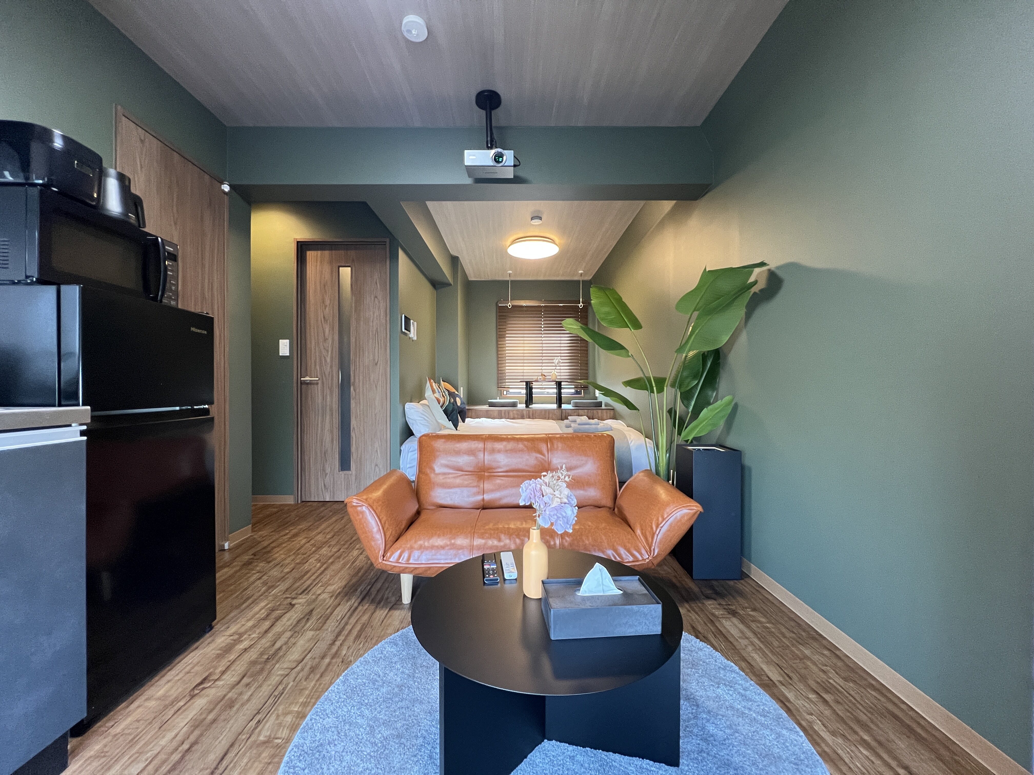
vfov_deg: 89.9
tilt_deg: -0.6
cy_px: 388
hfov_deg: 106.2
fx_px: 388
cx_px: 517
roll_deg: +0.0
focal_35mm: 13
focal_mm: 1.57
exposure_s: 1/60
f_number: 1.8
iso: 400
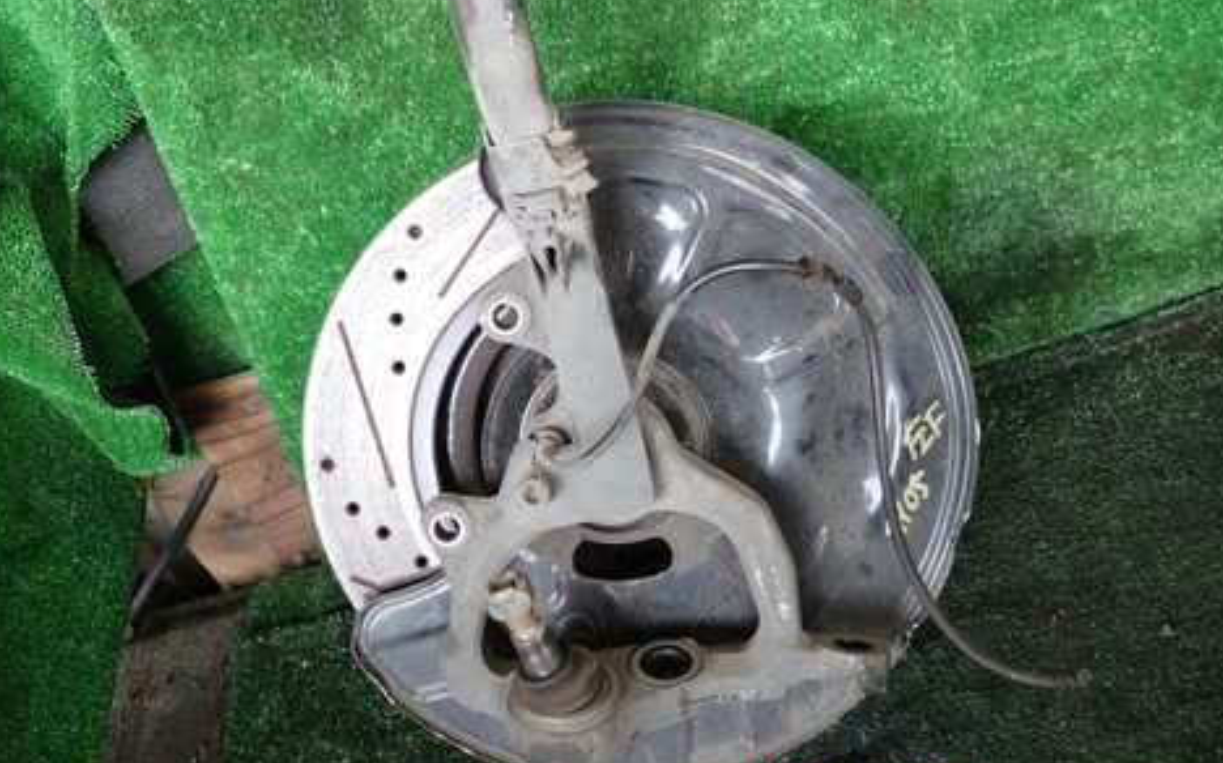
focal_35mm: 34
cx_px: 562
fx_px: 1133
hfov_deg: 56.7
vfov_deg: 36.8
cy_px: 253
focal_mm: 4.5
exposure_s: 1/40
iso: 200
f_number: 2
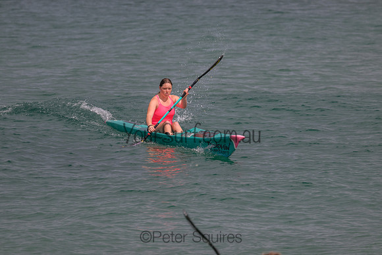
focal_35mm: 800
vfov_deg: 1.7
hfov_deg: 2.6
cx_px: 191
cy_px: 128
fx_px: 8490
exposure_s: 1/2000
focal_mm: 800
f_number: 11
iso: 1000
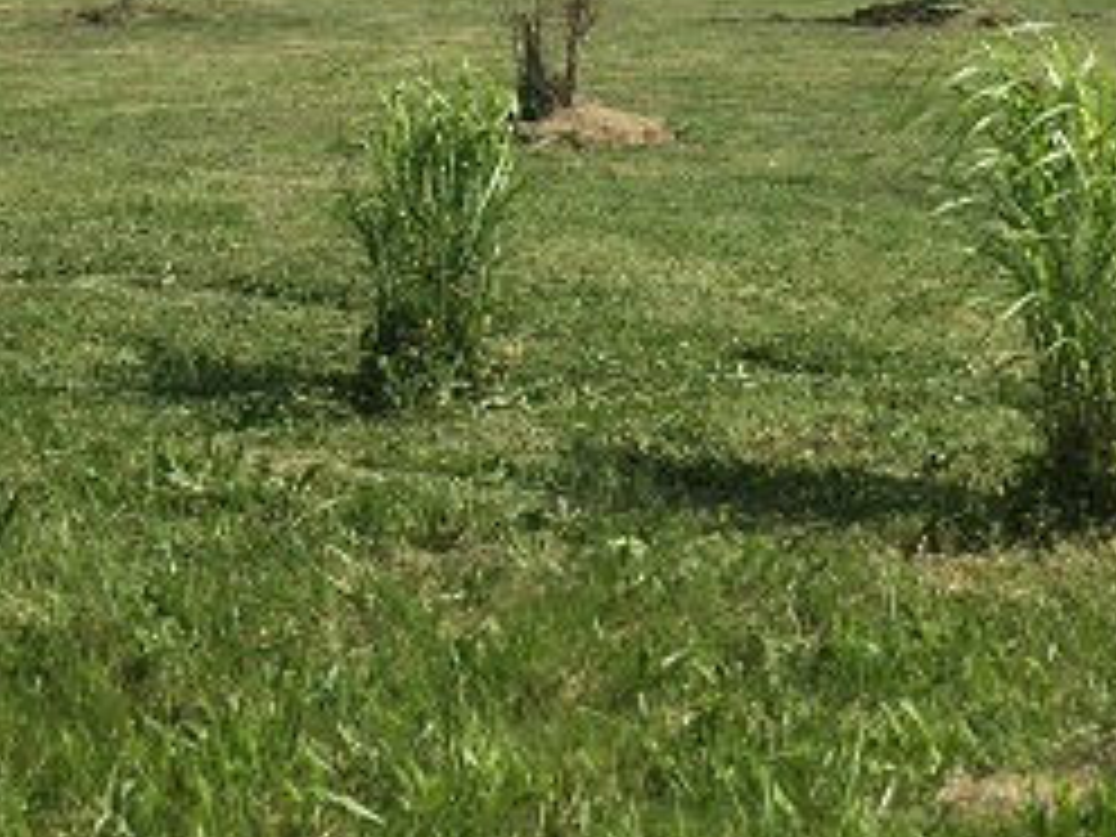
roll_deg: -0.9
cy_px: -94
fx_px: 2418
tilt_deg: +1.1
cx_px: 760
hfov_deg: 25.8
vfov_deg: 18.8
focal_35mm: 75
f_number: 2.4
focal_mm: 3.3
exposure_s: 1/1314
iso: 25
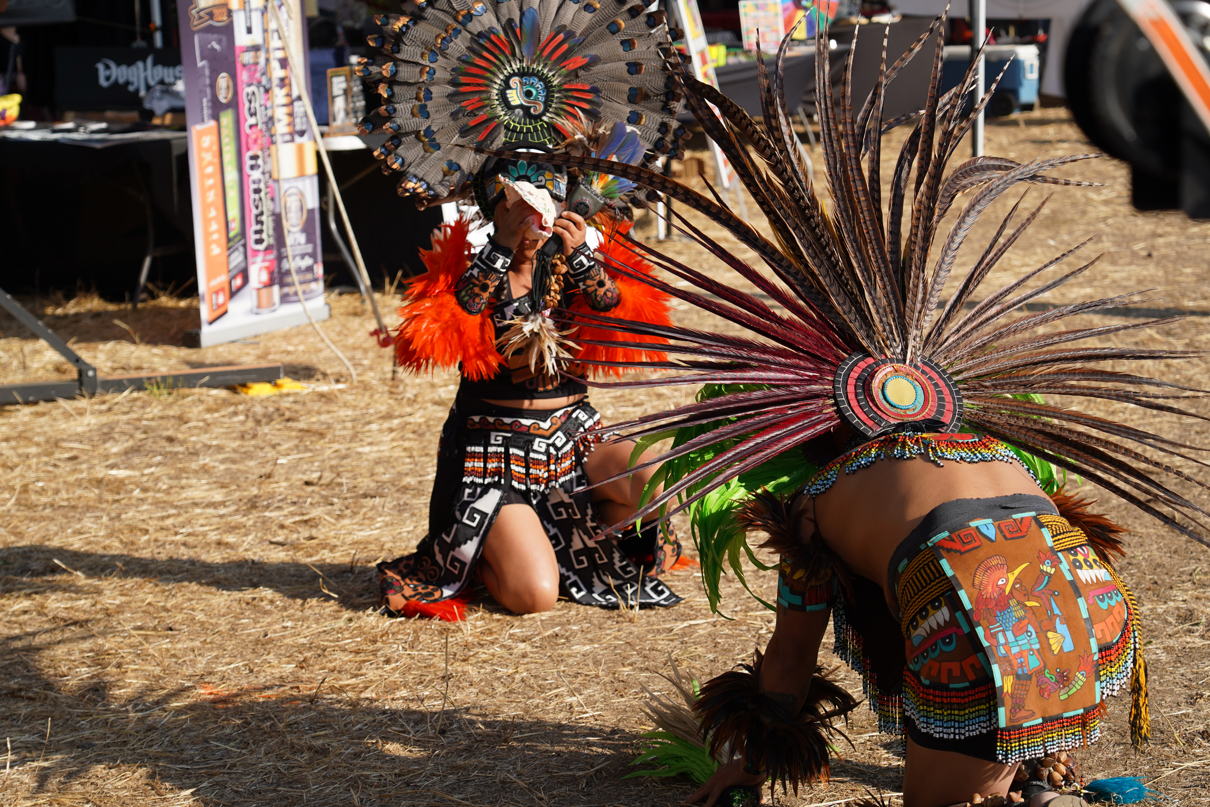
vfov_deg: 14.0
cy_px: 404
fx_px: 3294
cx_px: 605
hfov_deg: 20.8
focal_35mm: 98
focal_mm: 98
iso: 100
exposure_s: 1/320
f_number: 5.6
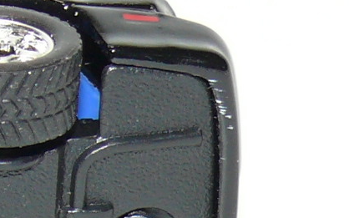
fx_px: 3975
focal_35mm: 418
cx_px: -297
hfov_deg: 5.0
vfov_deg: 3.1
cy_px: 246
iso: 100
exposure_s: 1/30
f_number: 4
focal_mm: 13.6
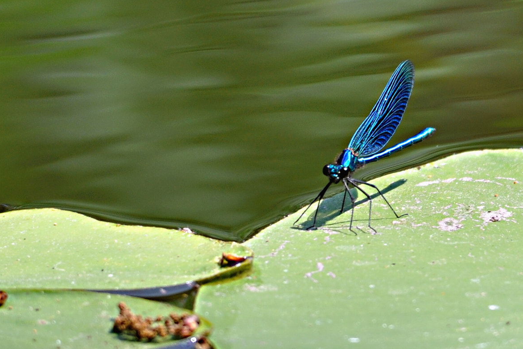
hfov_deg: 1.6
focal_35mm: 1308
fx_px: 19001
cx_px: 340
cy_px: 230
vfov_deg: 1.1
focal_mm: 500
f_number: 8
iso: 200
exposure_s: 1/160
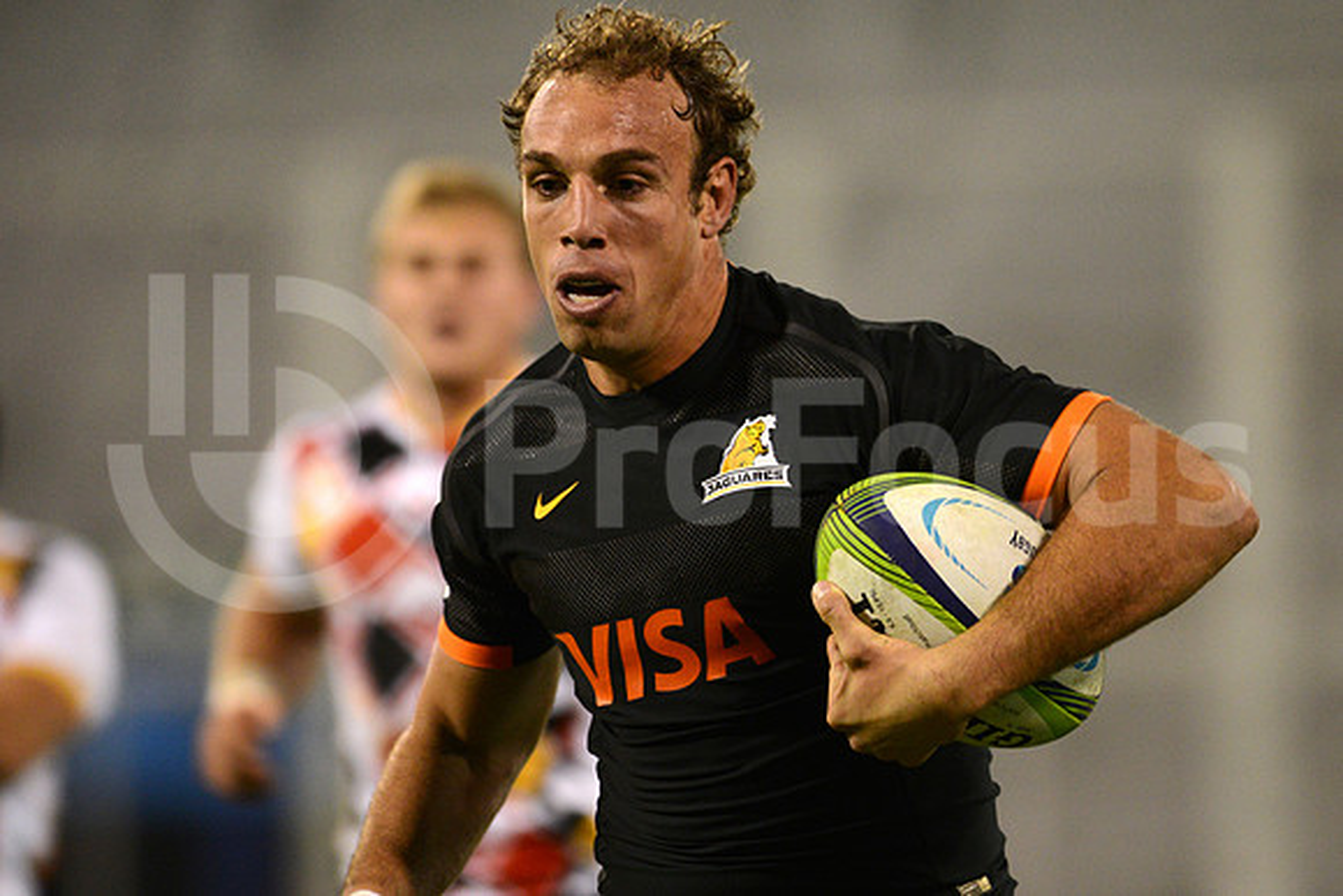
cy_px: 448
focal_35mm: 420
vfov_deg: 3.3
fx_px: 15671
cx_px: 672
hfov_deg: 4.9
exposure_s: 1/500
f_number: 4
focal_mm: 420
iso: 3200
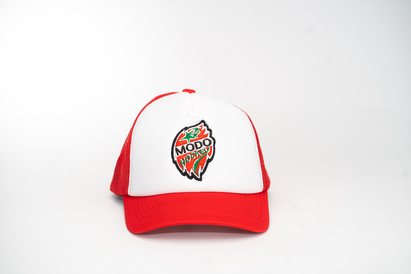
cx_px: 206
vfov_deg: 16.1
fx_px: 970
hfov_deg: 23.9
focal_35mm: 85
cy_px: 137
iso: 160
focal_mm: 85
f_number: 5
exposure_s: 1/200
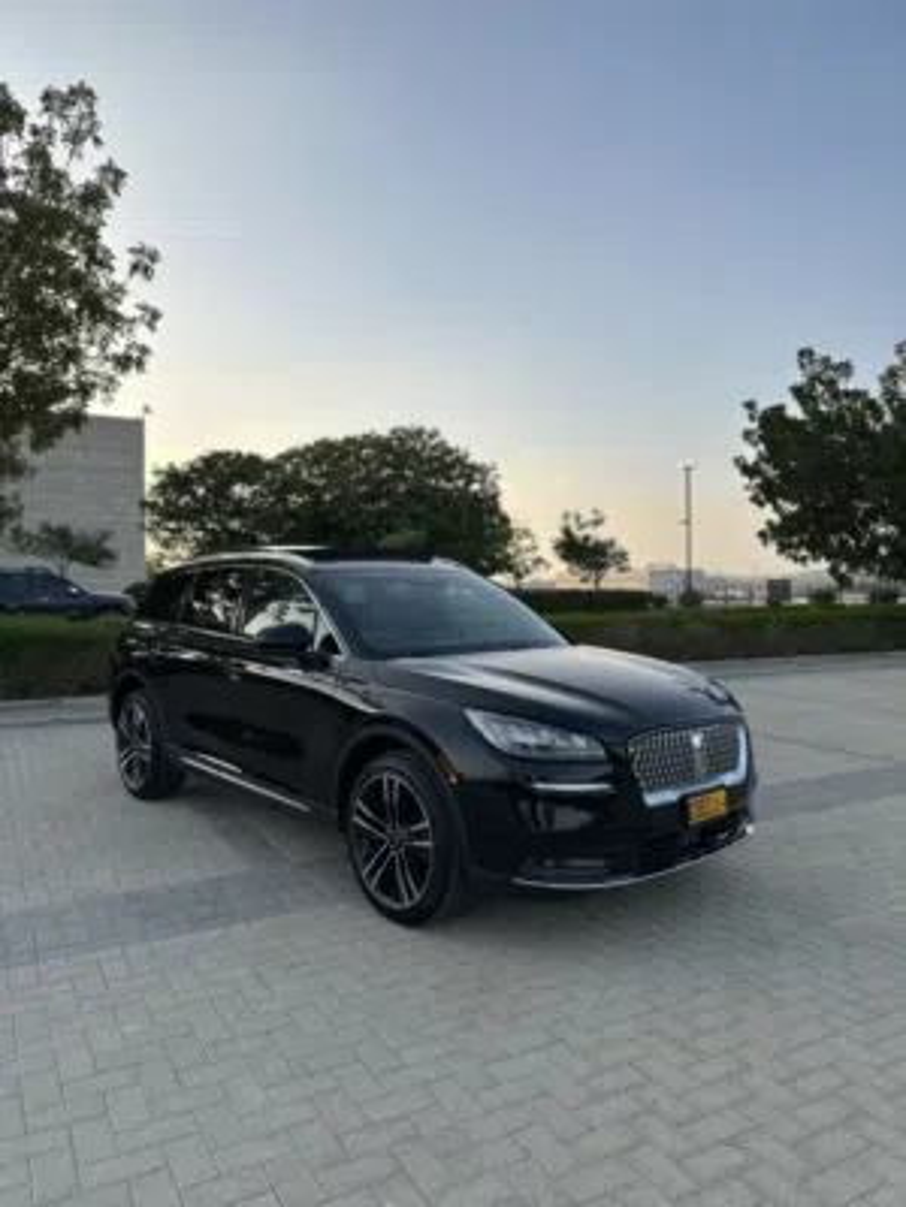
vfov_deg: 71.6
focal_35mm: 24
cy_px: 604
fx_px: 838
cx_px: 453
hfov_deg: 56.8
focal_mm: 6.86
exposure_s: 1/1393
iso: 80
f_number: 1.78
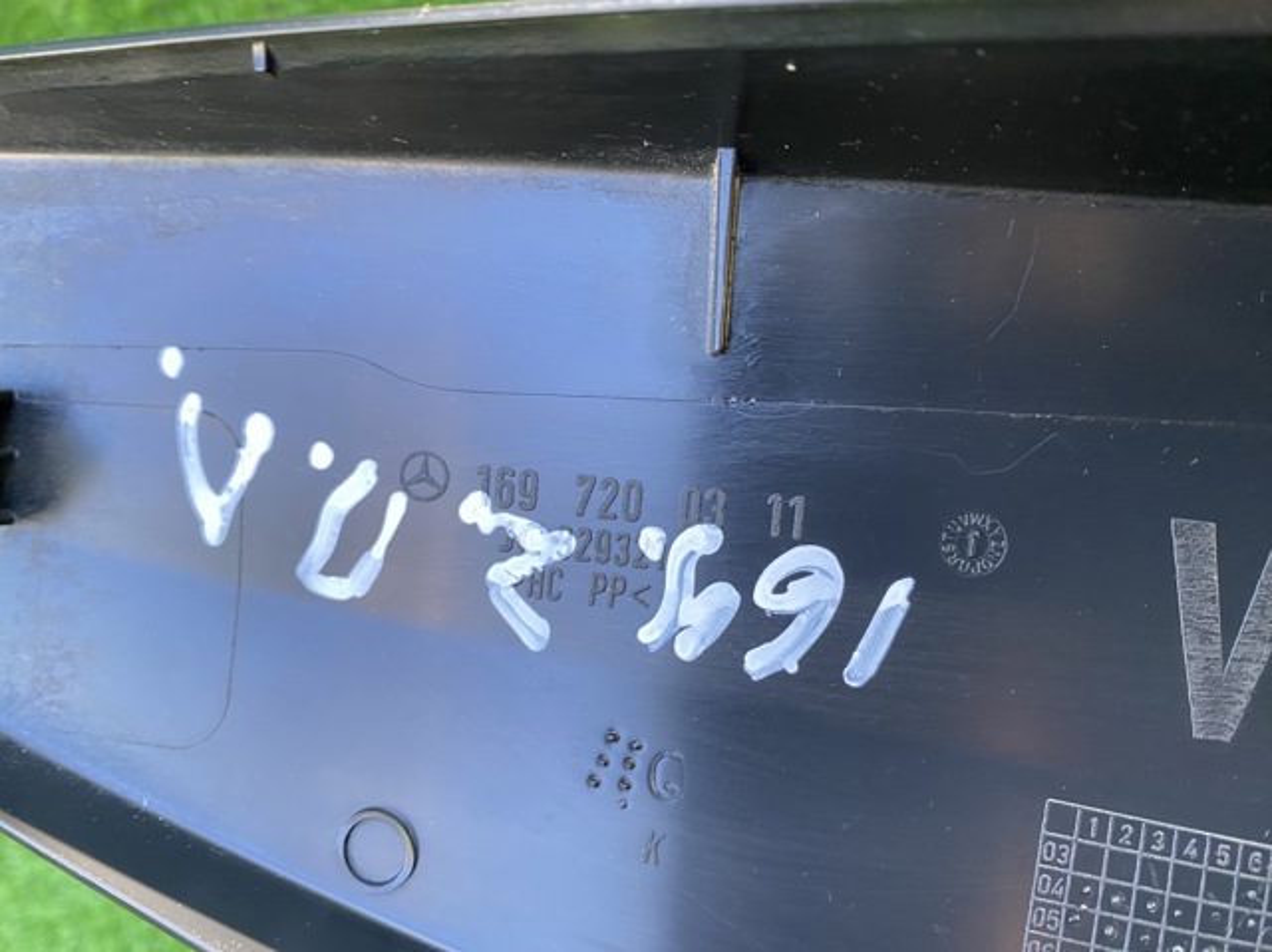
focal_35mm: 25
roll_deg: +15.7
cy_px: 476
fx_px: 918
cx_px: 636
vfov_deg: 54.8
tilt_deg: -39.2
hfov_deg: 69.4
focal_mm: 4.25
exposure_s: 1/89
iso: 125
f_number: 1.8
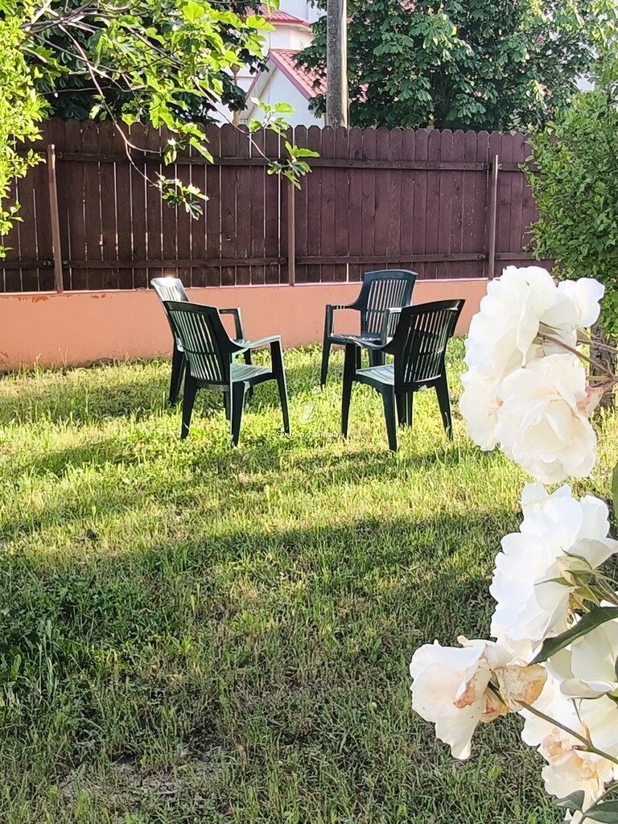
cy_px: 412
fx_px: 952
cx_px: 309
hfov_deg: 36.0
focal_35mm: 40
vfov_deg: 46.8
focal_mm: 1.91
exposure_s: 1/176
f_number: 2.2
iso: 50
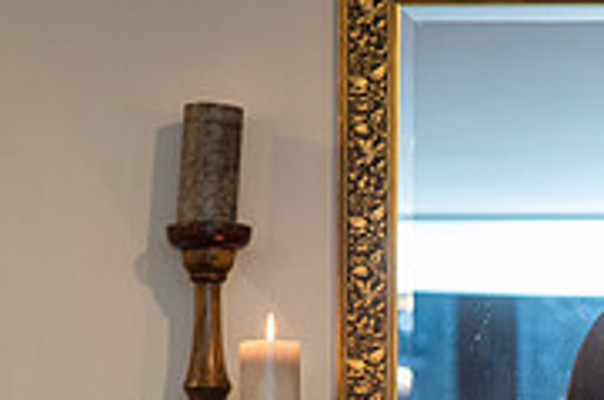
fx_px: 4572
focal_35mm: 273
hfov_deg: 7.5
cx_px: 851
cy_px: 562
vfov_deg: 5.0
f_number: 3.2
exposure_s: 1/160
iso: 1250
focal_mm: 85
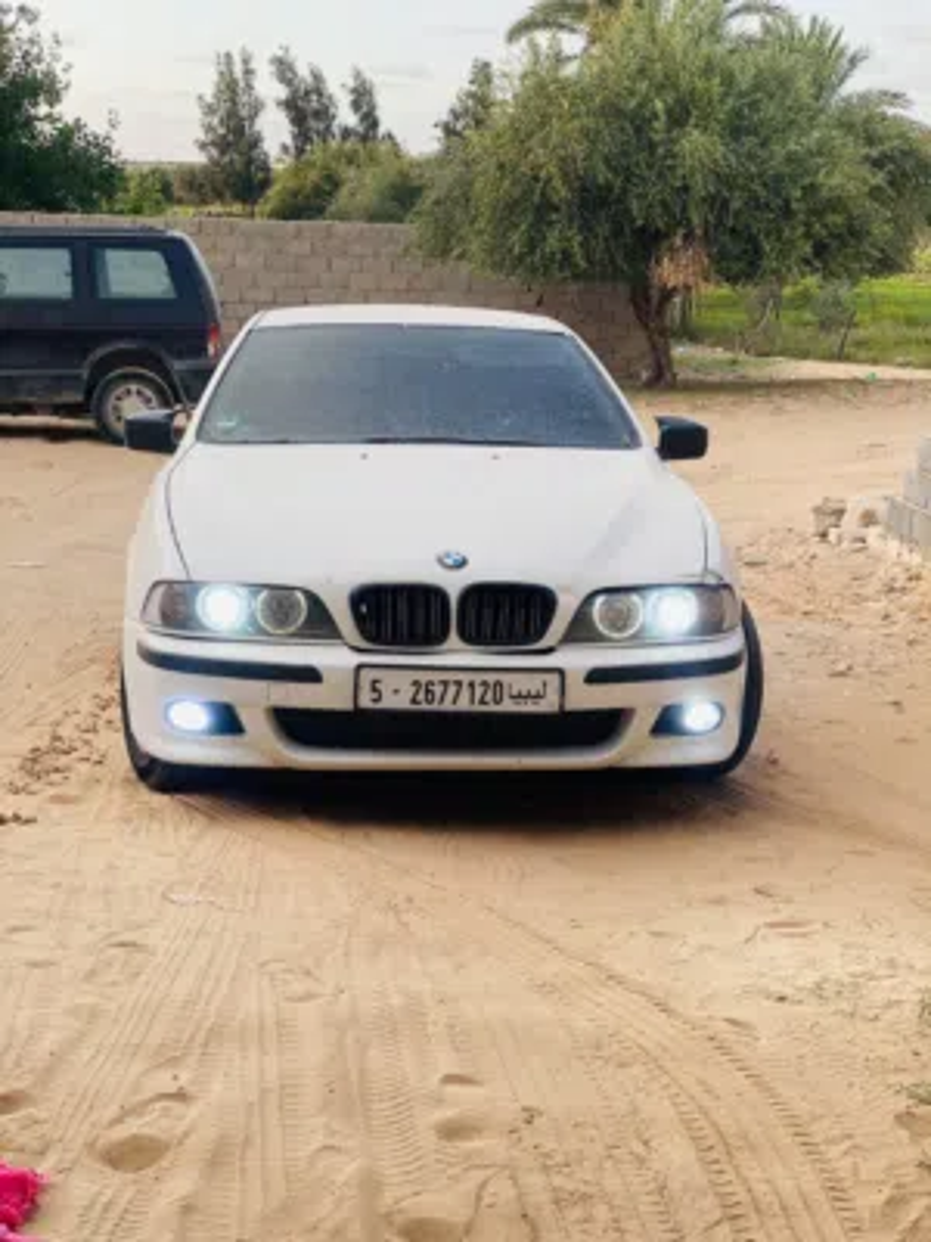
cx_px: 466
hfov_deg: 28.0
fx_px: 1865
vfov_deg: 36.8
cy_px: 621
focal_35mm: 52
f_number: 2
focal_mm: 6
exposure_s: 1/122
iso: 25
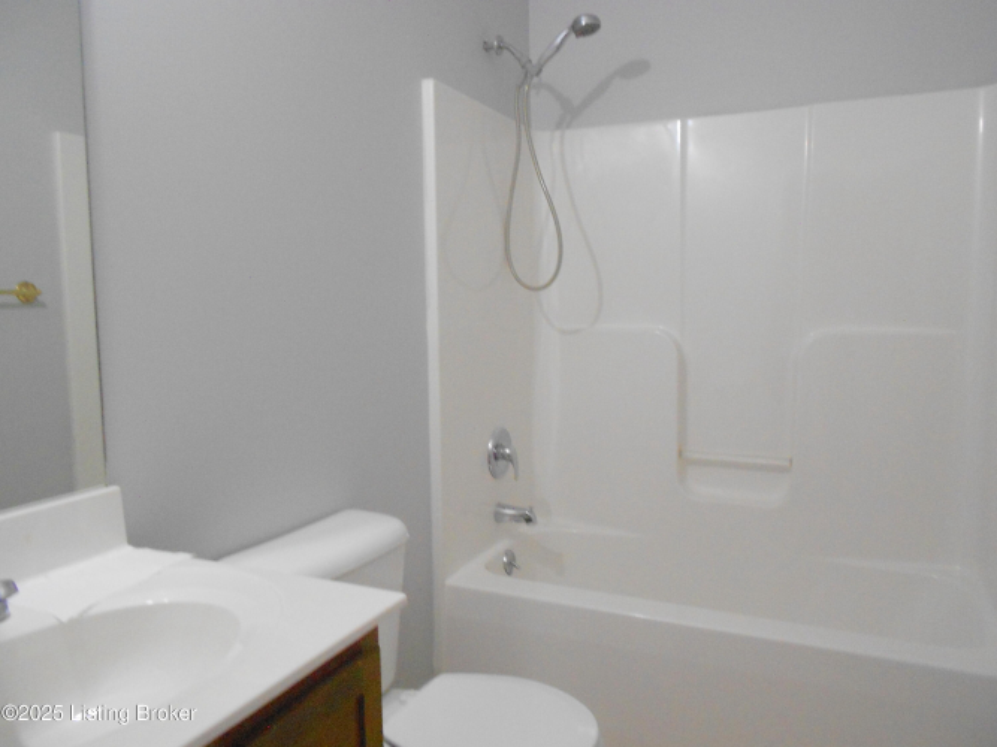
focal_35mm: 26
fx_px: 749
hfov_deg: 67.3
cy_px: 374
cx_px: 498
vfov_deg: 53.0
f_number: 3.2
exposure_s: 1/25
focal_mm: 4.6
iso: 400
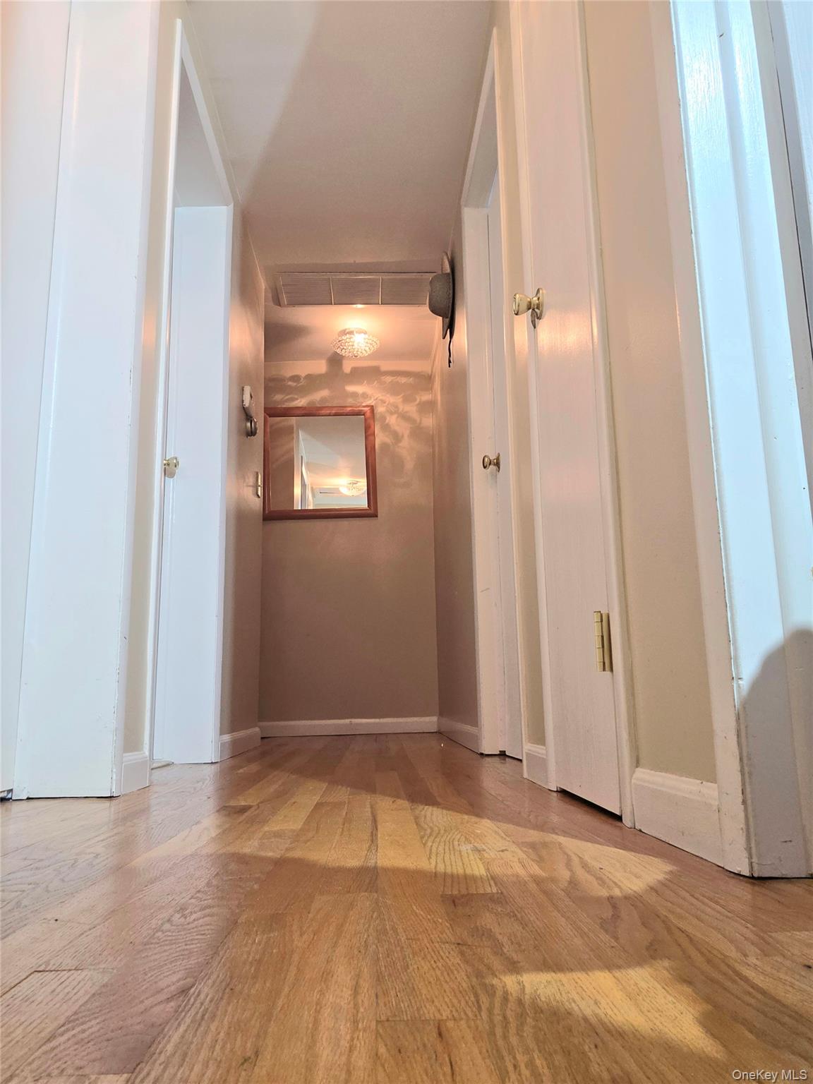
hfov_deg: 54.9
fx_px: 783
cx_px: 406
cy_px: 542
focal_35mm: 25
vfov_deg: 69.4
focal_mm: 3.3
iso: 250
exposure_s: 1/60.2
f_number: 2.2
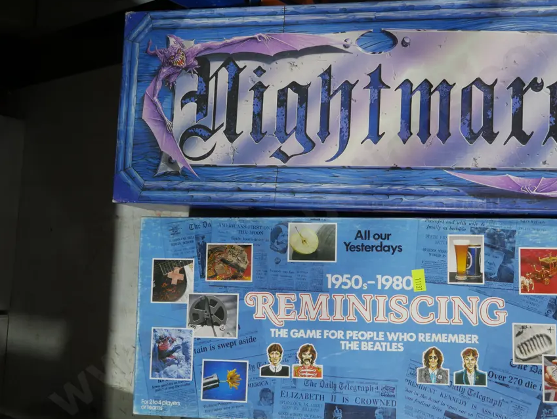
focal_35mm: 41
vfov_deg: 35.2
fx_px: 660
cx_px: 324
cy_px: 207
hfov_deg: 45.6
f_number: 4
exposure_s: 1/60
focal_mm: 17
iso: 250
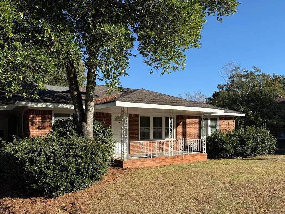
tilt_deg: +1.6
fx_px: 230
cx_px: 151
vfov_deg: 49.5
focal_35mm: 28
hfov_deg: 63.4
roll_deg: +1.8
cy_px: 124
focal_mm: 6.76
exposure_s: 1/2801
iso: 80
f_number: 1.78
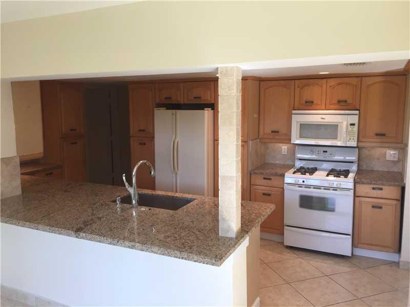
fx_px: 343
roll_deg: +0.4
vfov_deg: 48.2
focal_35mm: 29
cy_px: 154
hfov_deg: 61.7
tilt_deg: -7.1
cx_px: 205
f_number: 2.2
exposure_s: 1/120
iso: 40
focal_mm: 4.15
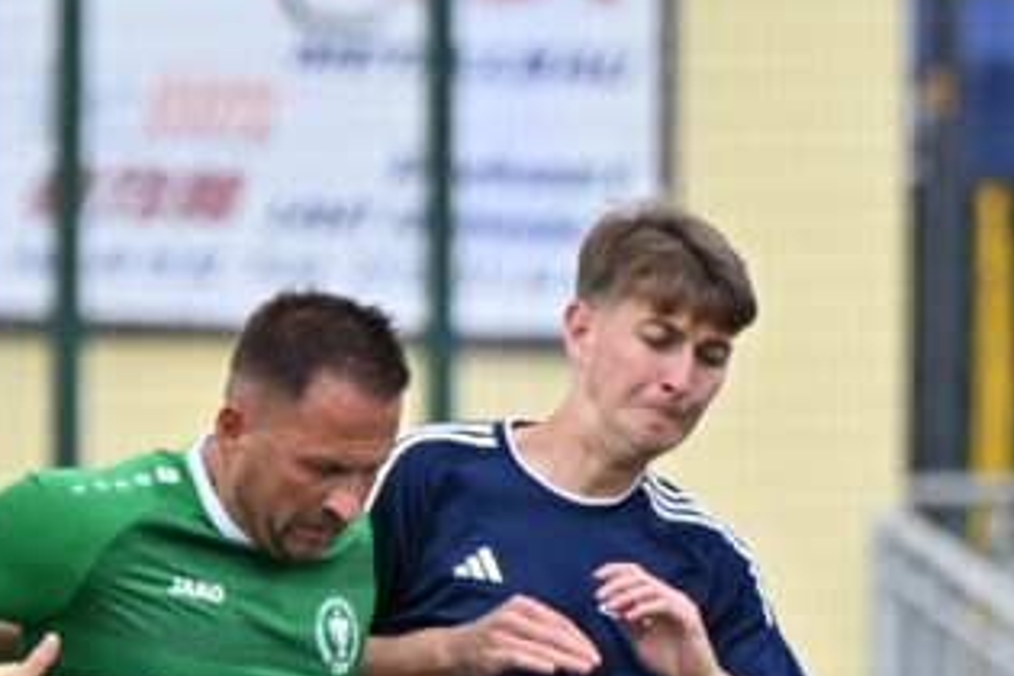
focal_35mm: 1202
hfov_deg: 1.7
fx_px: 33854
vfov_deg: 1.1
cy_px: 967
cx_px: 579
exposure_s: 1/1600
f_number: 5.6
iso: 560
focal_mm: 370
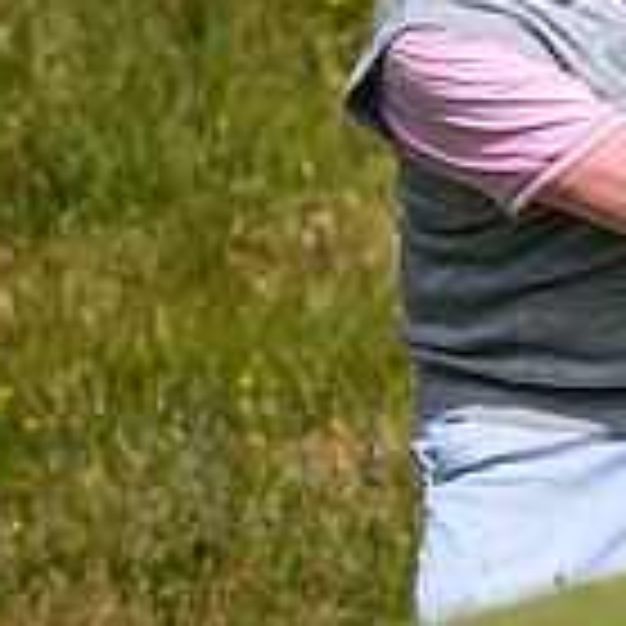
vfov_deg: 1.1
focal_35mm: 1534
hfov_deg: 1.1
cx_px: 1142
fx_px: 31385
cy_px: -86
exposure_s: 1/6400
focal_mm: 400
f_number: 4
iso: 500
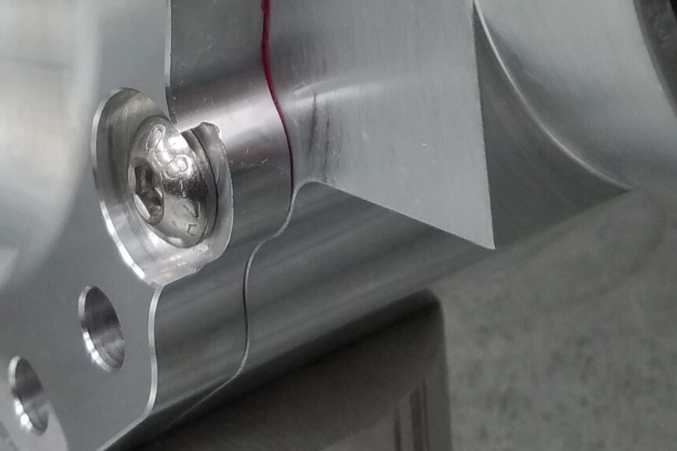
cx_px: 258
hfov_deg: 25.0
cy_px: -220
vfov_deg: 15.6
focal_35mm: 81
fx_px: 1523
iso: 80
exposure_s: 1/60
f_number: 1.7
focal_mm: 4.2
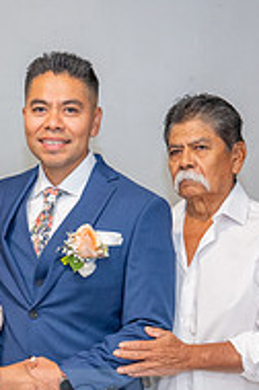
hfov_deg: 12.9
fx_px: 1137
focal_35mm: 105
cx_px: 39
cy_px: 417
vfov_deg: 18.8
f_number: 3.2
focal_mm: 29.5
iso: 640
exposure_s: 1/125
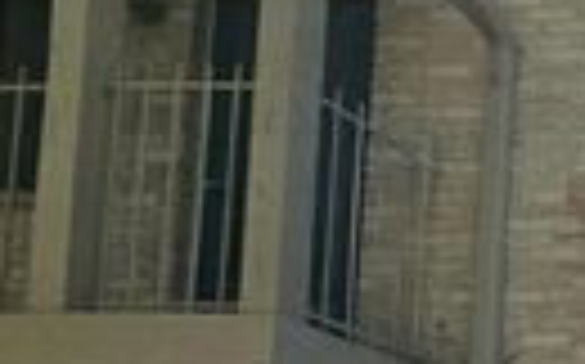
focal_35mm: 68
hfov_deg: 15.3
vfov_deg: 16.7
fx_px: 1083
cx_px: 1404
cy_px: 602
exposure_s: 1/1864
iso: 50
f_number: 2.2
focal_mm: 2.2
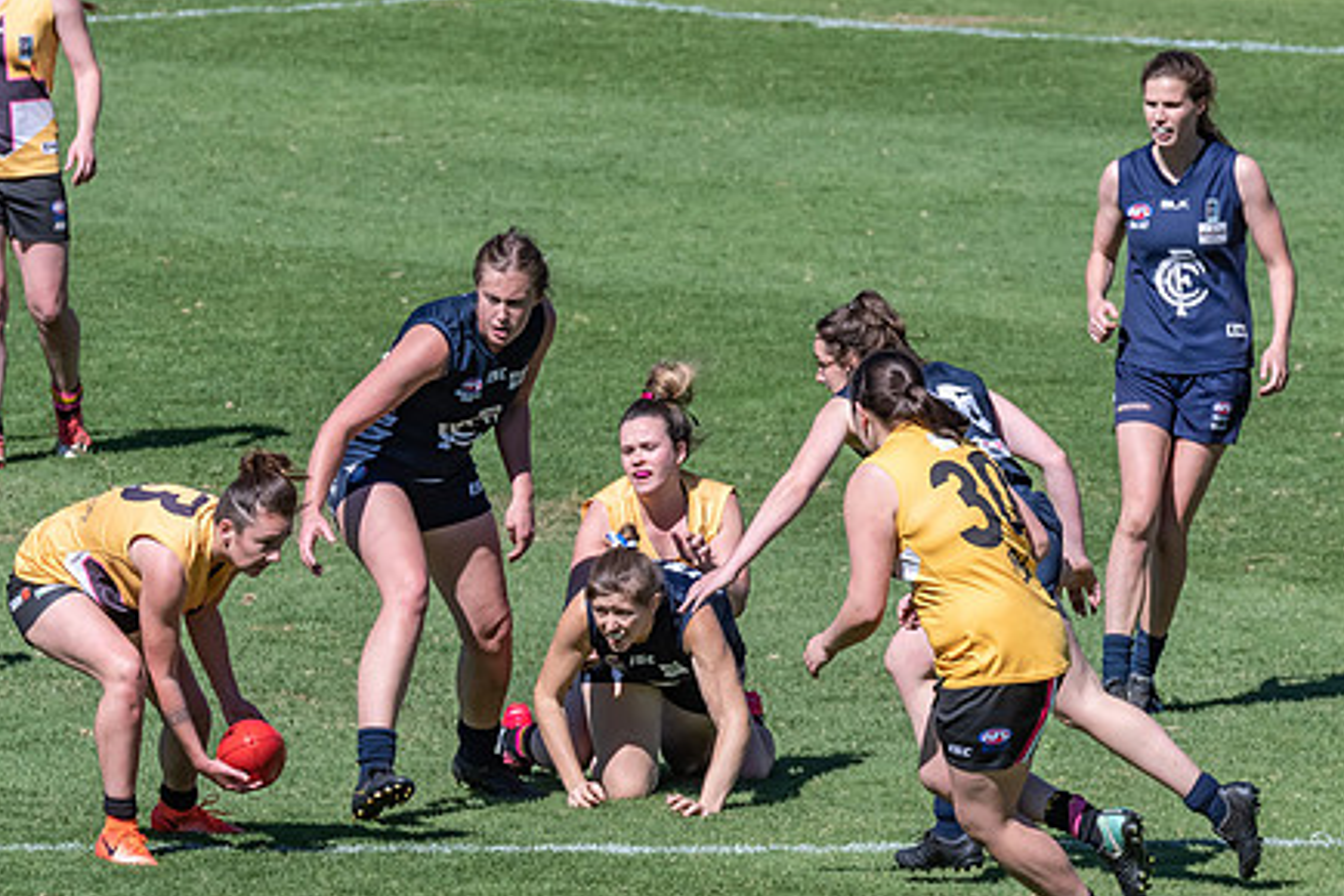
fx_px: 26355
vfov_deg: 1.9
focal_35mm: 706
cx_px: 433
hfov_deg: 2.9
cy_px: 557
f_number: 10
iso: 800
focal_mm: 300
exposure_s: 1/2000
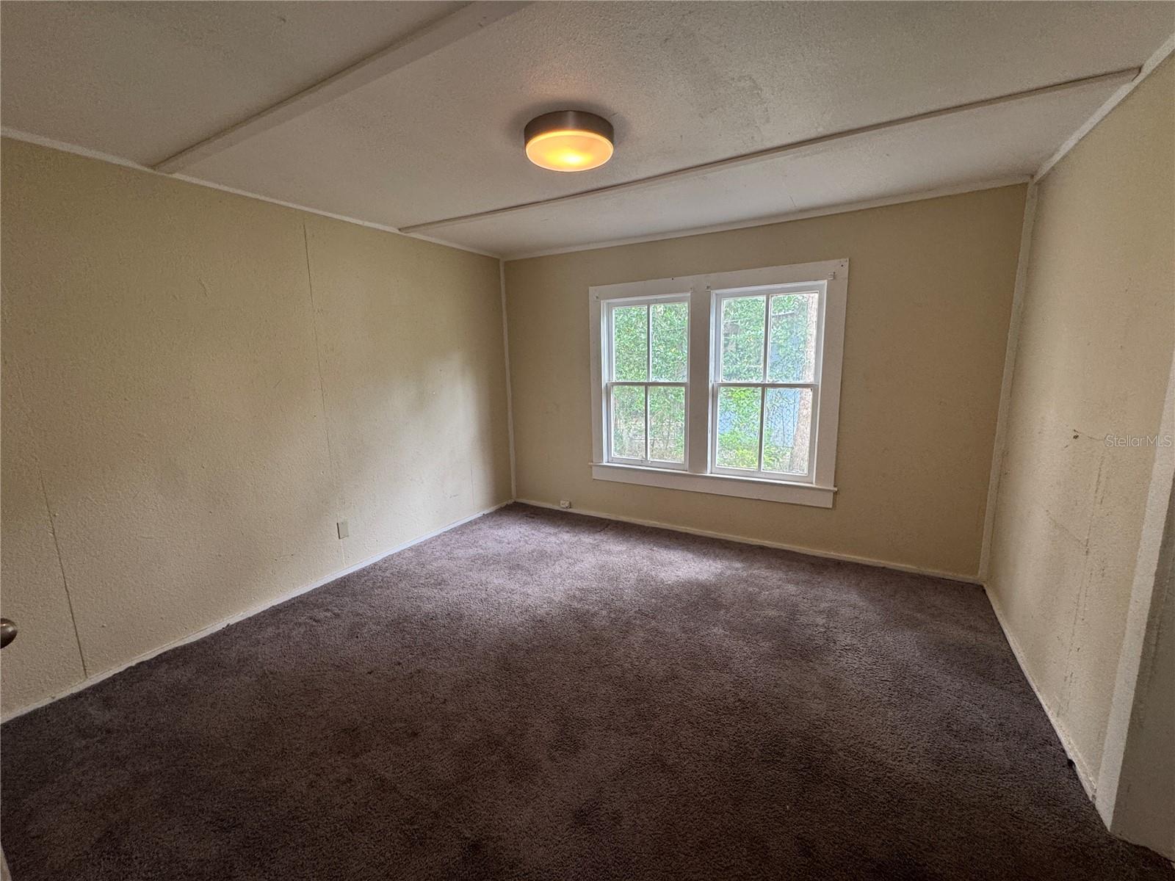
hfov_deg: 102.1
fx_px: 475
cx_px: 588
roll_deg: +1.0
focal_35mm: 14
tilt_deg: -9.3
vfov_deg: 85.7
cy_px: 440
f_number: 2.2
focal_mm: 2.22
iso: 160
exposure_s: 1/60
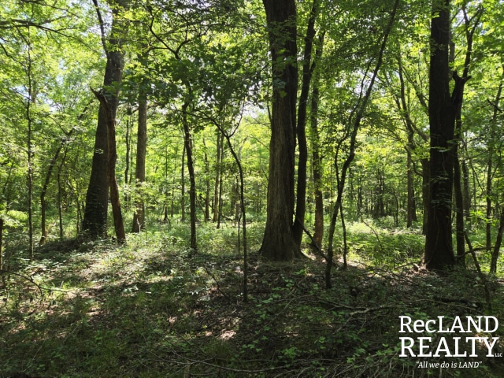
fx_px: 335
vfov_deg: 58.9
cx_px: 252
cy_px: 189
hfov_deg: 73.9
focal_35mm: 23
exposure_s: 1/120
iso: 40
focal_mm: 5.4
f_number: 1.8
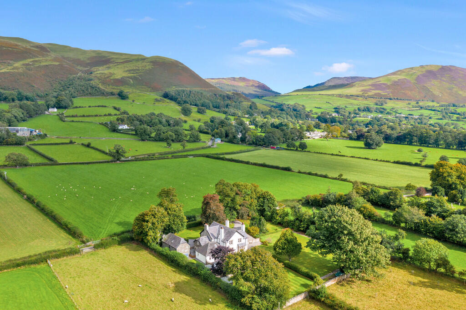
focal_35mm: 28
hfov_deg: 65.5
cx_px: 233
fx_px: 362
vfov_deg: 46.4
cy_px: 155
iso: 100
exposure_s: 1/320
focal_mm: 10.26
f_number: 5
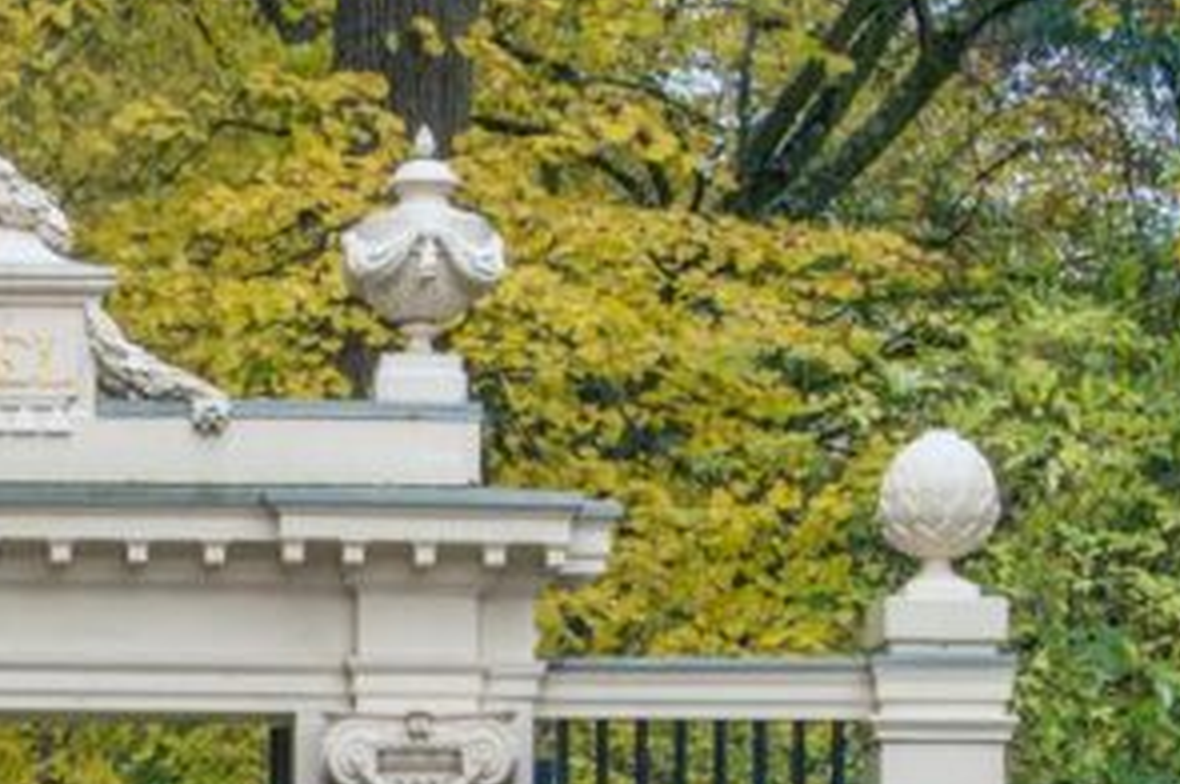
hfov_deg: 9.3
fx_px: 7170
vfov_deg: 6.2
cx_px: -172
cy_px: 986
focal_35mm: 219
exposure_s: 1/60
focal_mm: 42
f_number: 8
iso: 140
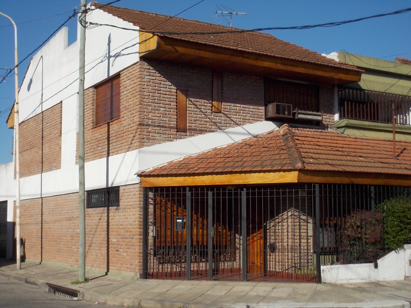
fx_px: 665
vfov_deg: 26.1
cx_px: 206
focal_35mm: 56
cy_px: 154
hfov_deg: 34.3
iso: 80
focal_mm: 7.9
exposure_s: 1/800
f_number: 4.7
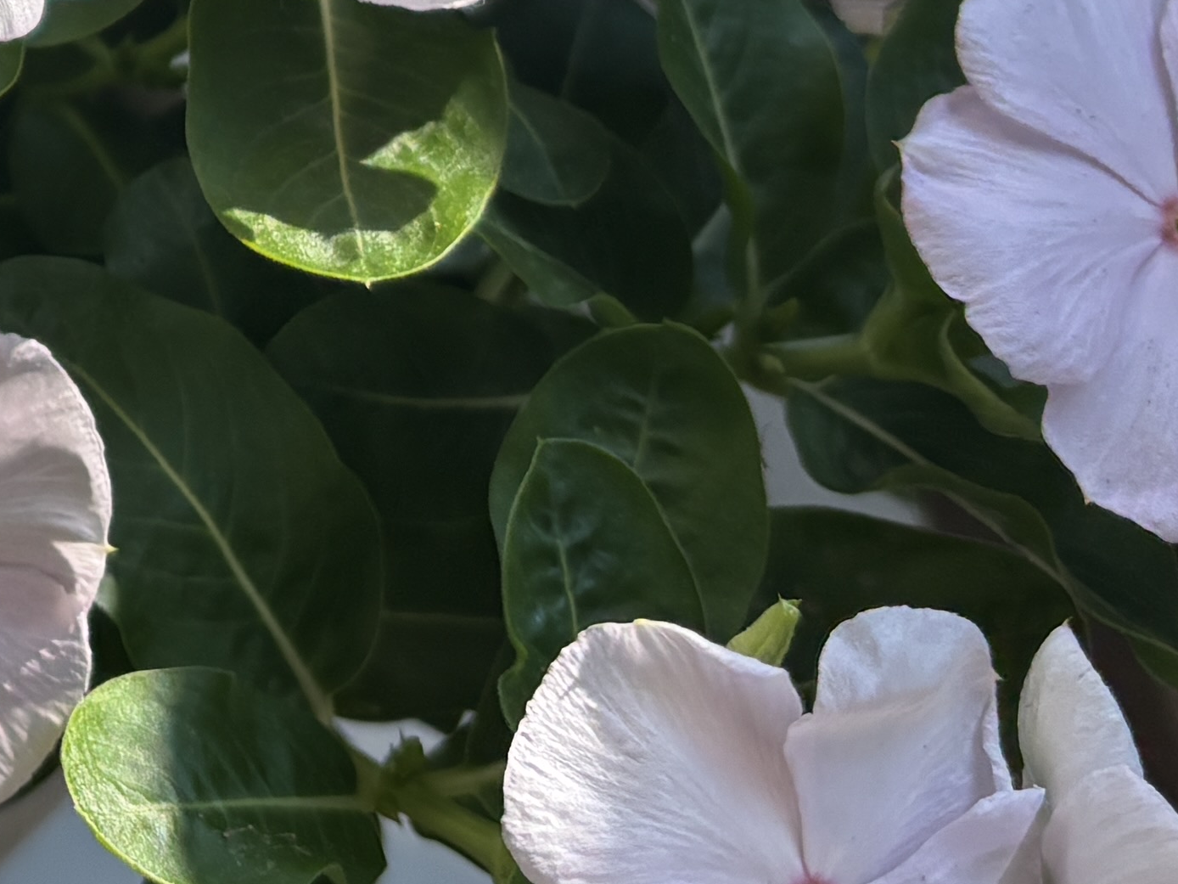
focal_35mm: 107
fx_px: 3641
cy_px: -416
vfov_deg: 13.1
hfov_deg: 17.1
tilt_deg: -40.9
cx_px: -427
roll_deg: -4.2
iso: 50
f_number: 1.6
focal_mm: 5.96
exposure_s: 1/2024
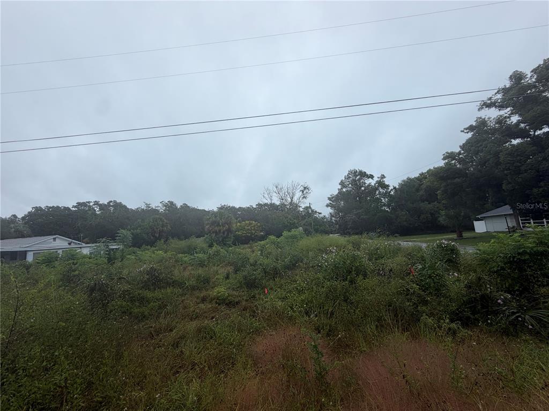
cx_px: 274
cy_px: 206
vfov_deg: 85.7
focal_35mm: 14
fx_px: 222
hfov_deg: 102.1
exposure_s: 1/510
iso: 40
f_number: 2.2
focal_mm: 2.22
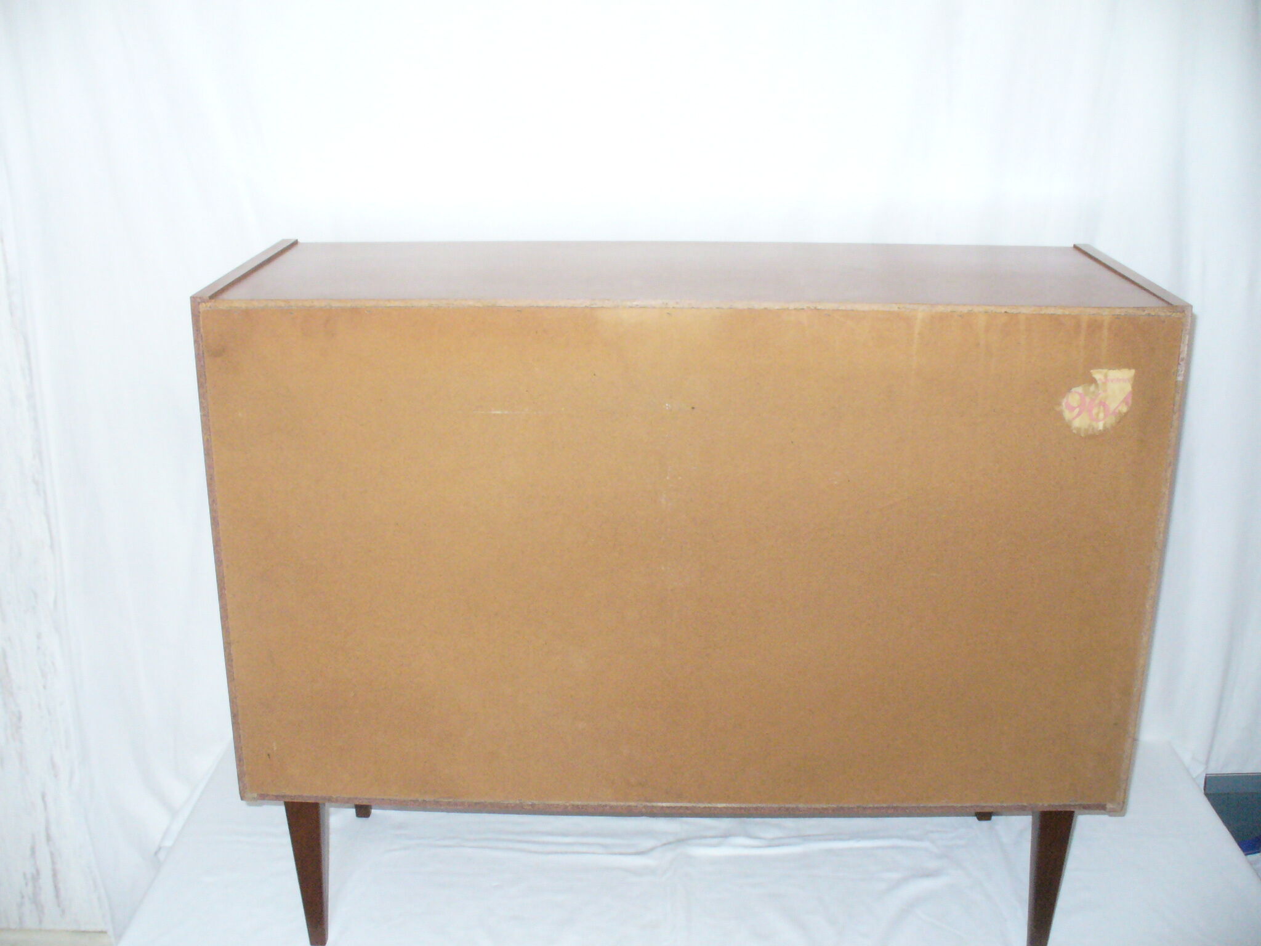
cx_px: 630
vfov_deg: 38.7
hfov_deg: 50.1
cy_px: 473
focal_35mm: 37
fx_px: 1348
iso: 400
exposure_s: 1/30
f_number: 2.8
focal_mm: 6.1
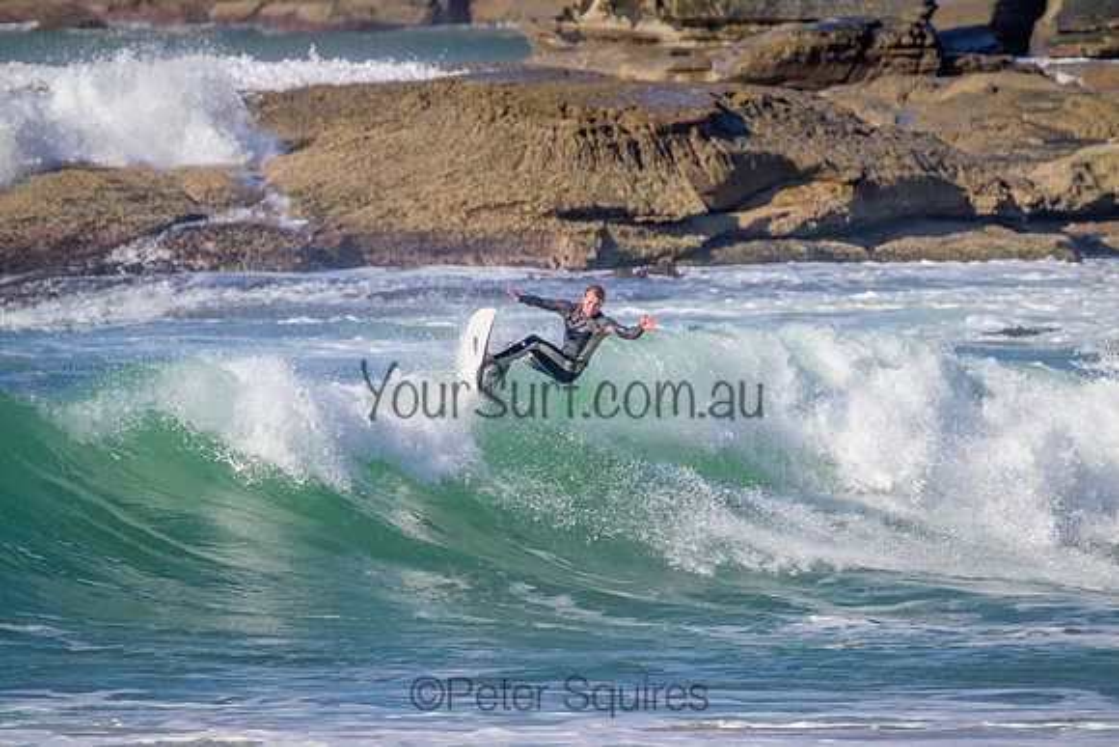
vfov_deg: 1.7
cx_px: 560
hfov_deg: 2.6
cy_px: 374
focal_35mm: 800
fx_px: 24871
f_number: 11
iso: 1100
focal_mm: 800
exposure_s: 1/2000
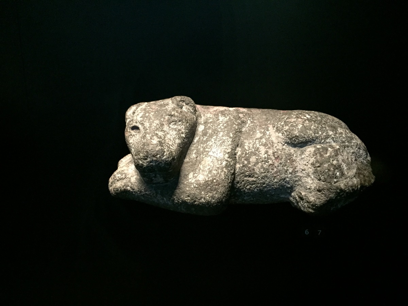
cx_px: 204
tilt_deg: -14.8
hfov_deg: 61.7
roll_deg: -1.0
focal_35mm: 29
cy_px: 153
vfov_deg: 48.2
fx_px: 342
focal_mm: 4.15
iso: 1000
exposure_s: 1/15
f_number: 2.2
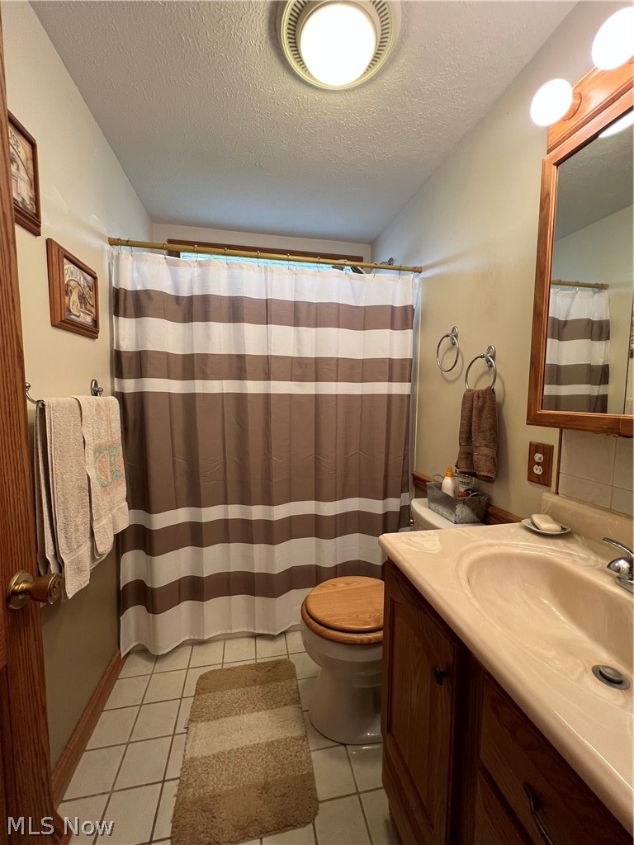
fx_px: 317
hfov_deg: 89.9
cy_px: 422
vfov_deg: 106.2
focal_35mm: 13
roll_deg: -0.2
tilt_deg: -4.8
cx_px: 317
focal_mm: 1.57
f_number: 1.8
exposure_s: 1/60
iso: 160
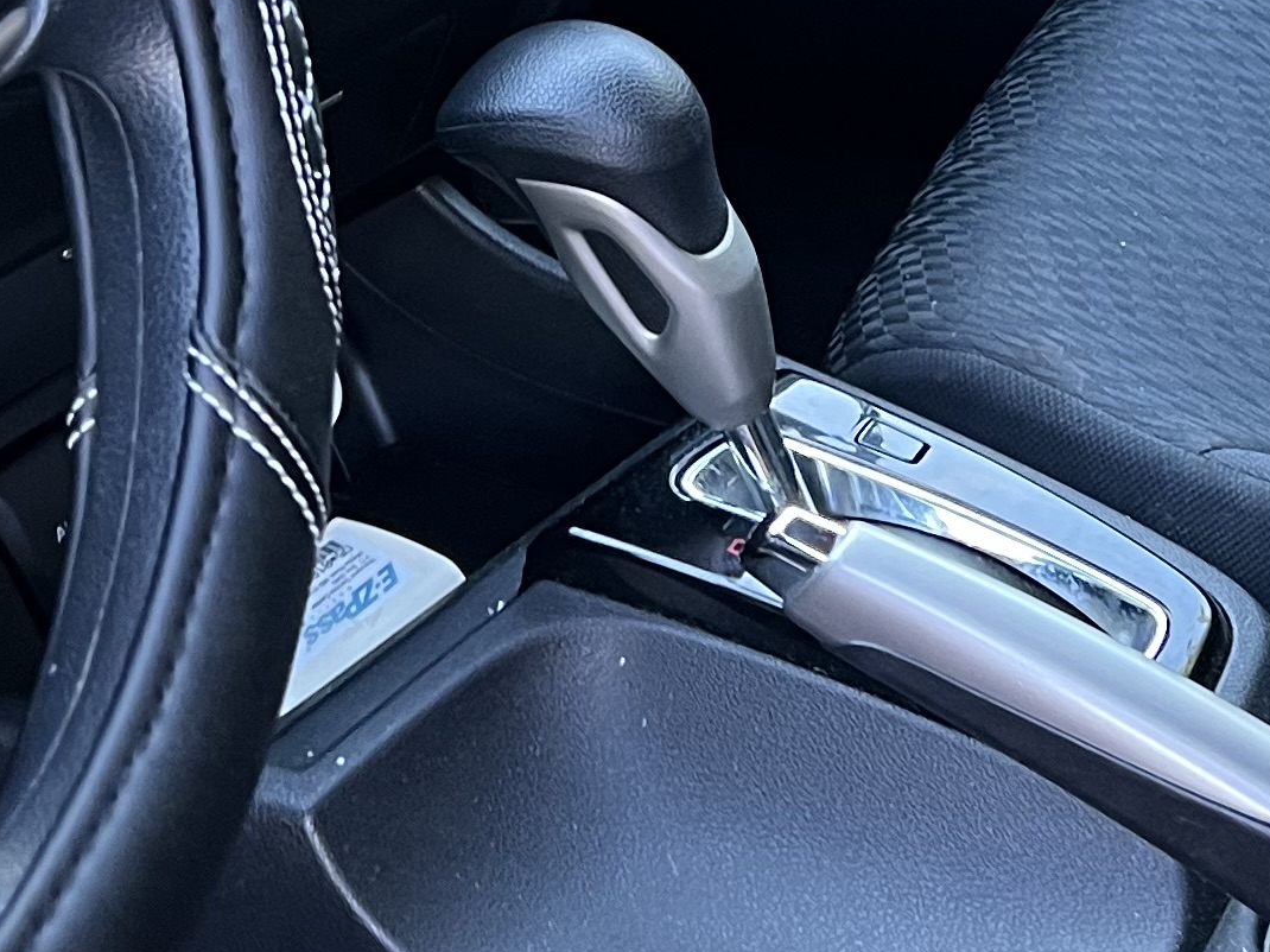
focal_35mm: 98
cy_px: -249
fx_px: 3595
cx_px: 1231
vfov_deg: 14.5
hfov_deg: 19.5
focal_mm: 5.7
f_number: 1.5
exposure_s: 1/60
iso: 160
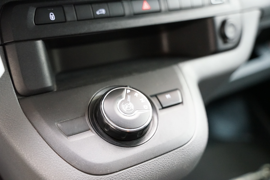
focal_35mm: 39
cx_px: 135
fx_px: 290
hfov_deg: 49.9
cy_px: 90
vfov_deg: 34.5
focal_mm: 38.7
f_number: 2.8
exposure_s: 1/60
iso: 6400
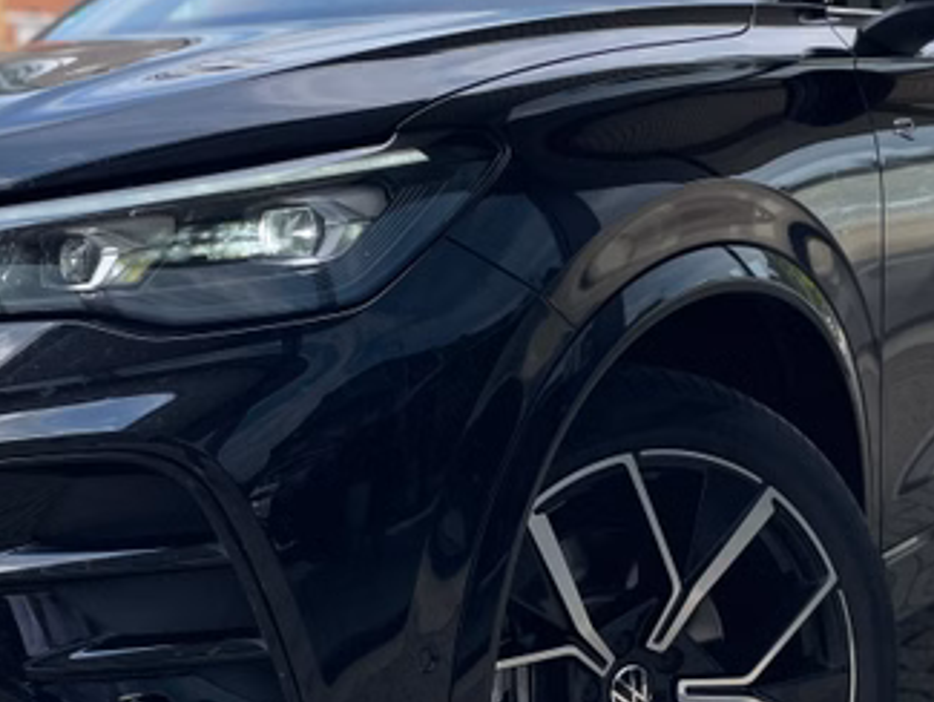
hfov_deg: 30.0
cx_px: 293
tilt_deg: -7.4
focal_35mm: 64
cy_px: 339
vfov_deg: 22.9
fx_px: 1727
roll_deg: +0.3
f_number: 1.6
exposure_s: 1/1490
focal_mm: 4.2
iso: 50
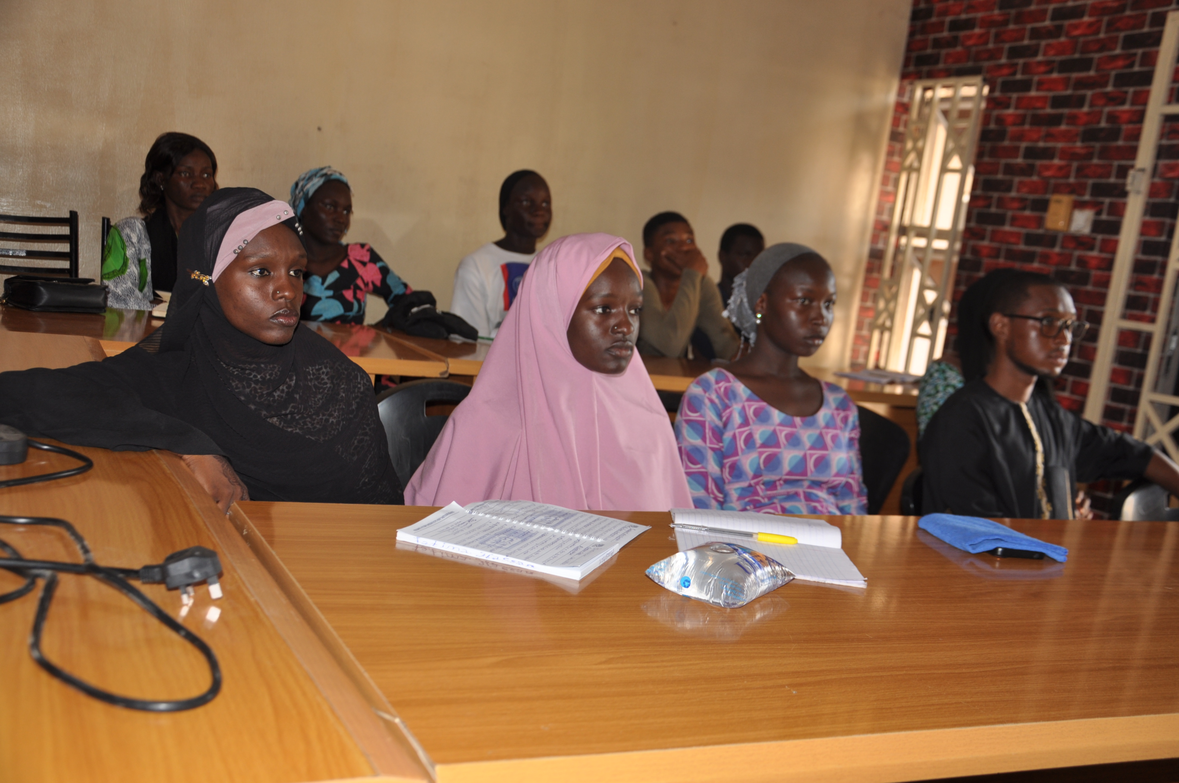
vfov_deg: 35.4
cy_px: 392
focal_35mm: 38
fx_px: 1227
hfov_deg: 51.3
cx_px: 590
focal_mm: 25
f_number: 4
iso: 200
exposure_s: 1/60
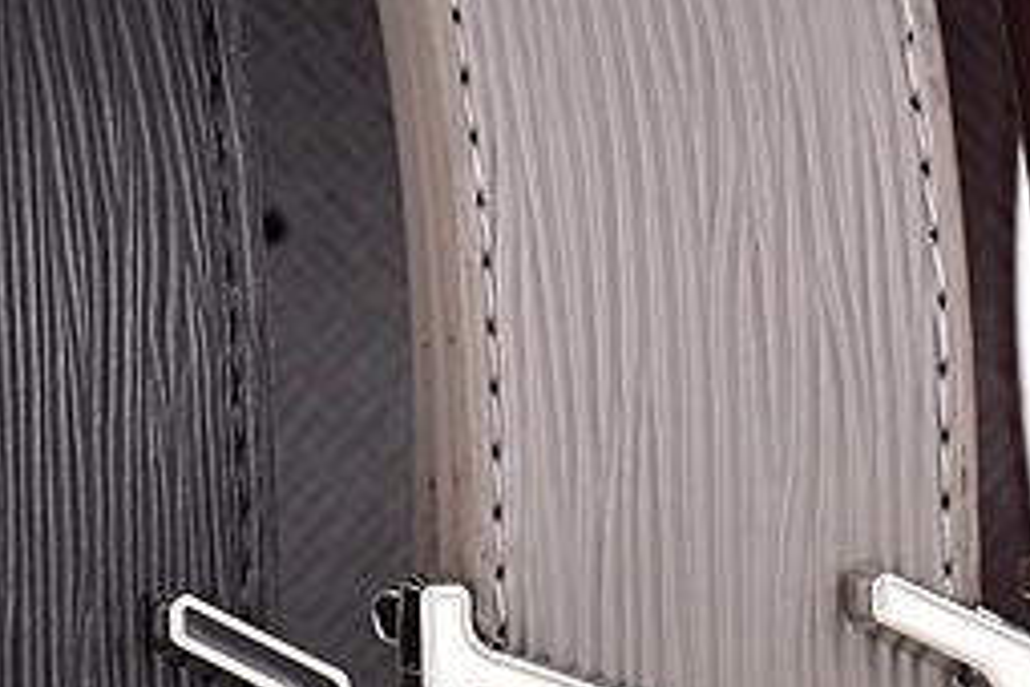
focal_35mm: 329
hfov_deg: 6.3
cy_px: 424
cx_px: 222
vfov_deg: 4.2
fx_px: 9412
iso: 1100
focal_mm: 105
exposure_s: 1/125
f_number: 16
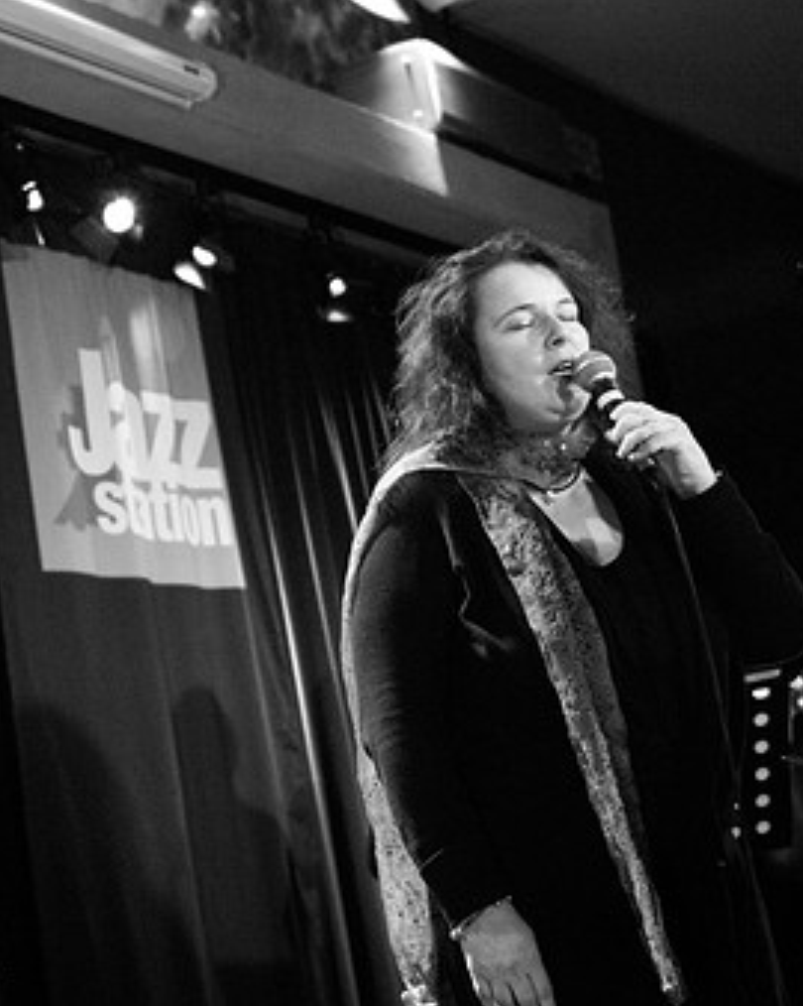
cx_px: 187
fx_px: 2438
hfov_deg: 18.6
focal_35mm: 82
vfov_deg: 23.3
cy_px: 463
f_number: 2.8
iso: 800
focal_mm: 34
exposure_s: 1/80
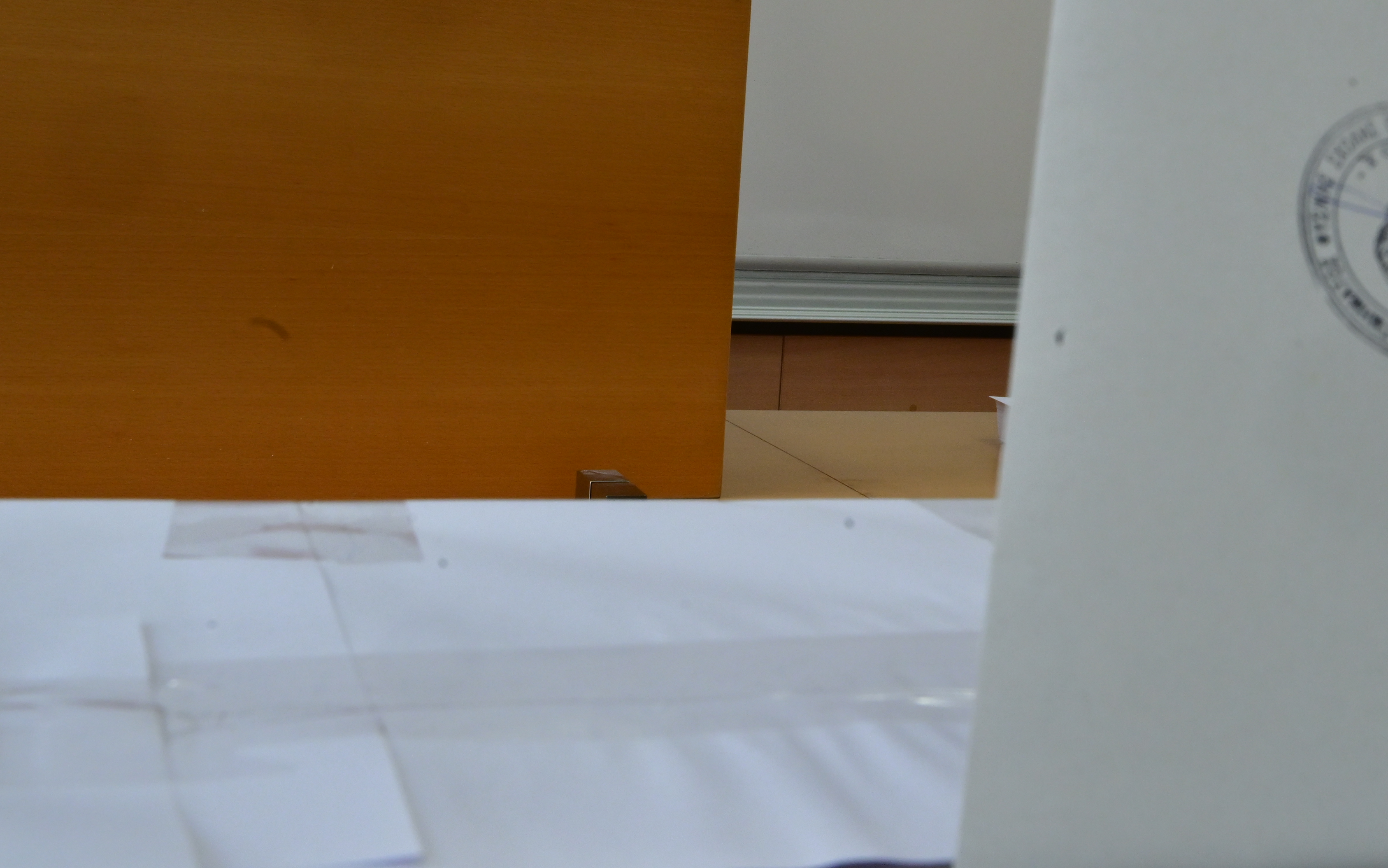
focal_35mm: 58
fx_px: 2194
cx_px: 968
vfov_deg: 21.8
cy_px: 61
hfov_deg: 34.6
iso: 1250
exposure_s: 1/20
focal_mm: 31
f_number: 18
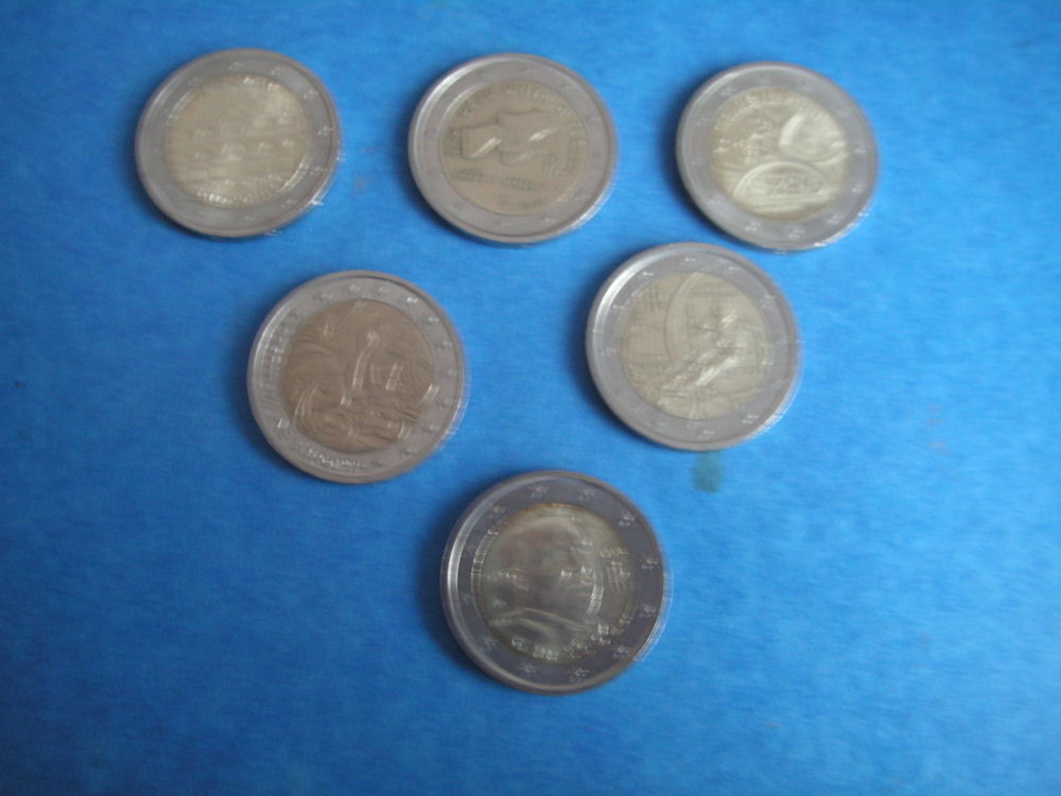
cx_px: 530
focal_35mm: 38
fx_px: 1165
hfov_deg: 49.0
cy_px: 398
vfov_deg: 37.7
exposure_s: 1/6
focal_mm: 6.3
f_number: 3.3
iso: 100
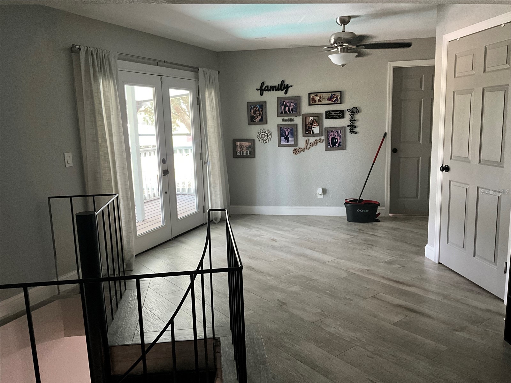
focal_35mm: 29
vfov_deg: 48.2
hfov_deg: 61.7
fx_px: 428
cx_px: 256
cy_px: 192
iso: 320
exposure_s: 1/60
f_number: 1.8
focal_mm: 3
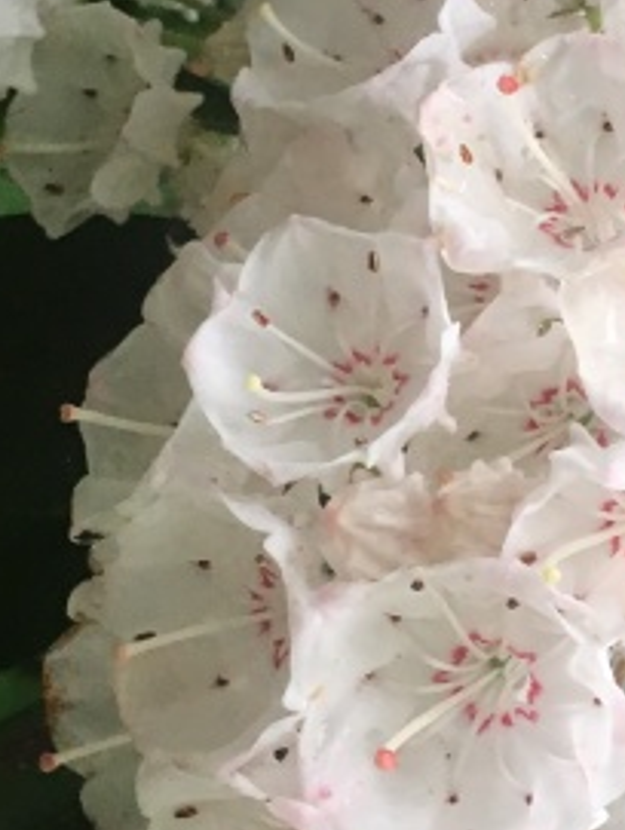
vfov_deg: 17.2
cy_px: 306
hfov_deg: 12.9
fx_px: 2738
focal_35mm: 114
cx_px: 573
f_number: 2.2
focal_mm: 4.15
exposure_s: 1/30
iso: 40
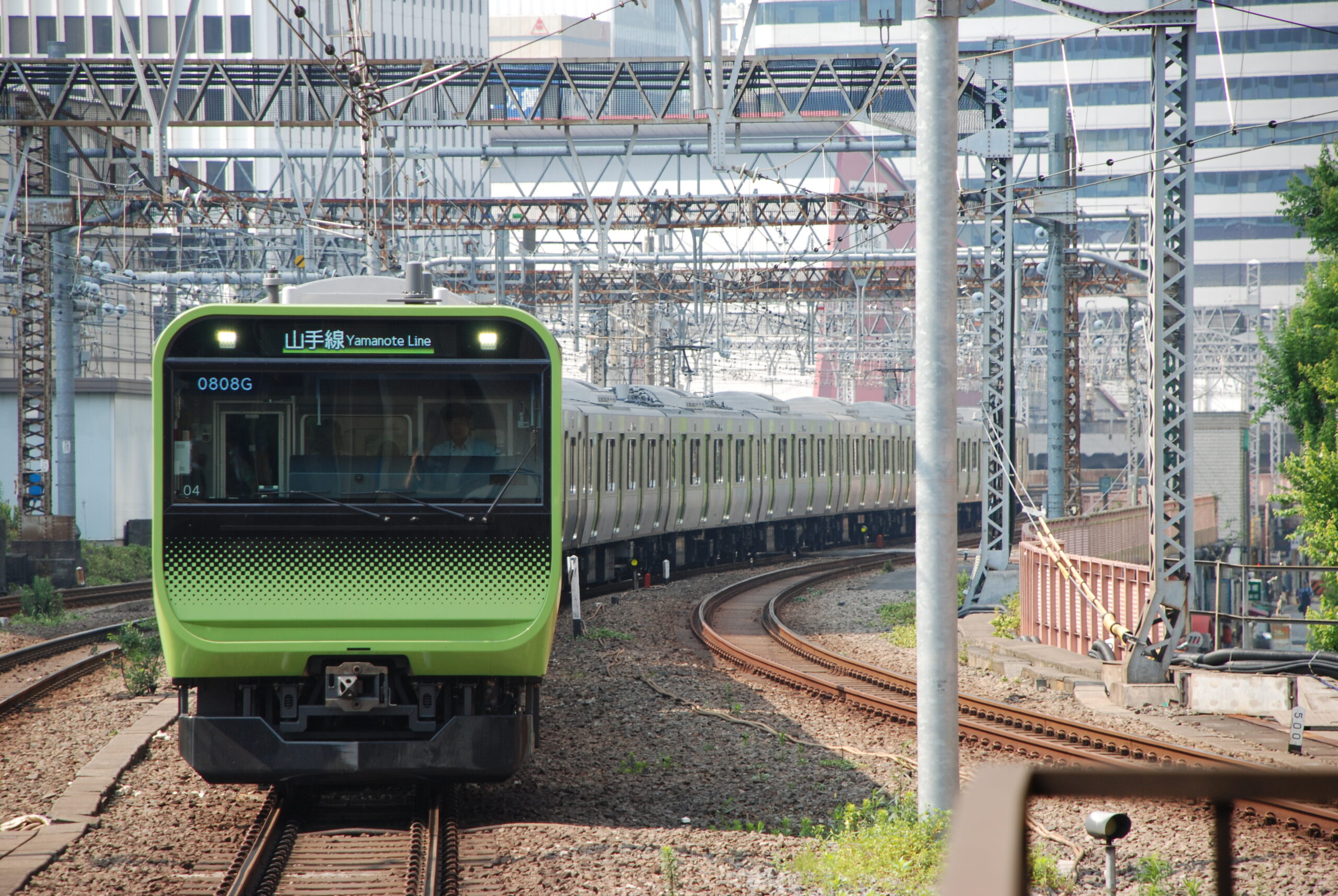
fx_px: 7536
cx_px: 669
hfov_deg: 10.1
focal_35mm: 202
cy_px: 448
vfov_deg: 6.8
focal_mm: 135
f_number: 5.6
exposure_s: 1/200
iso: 200
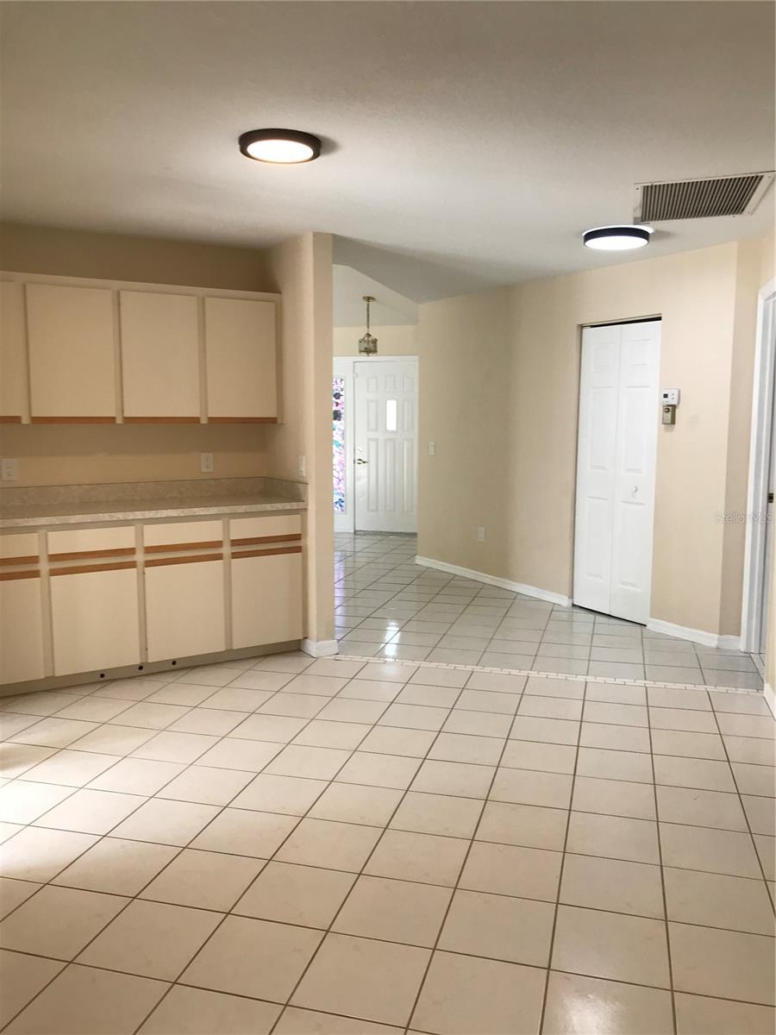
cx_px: 388
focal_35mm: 28
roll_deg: -2.9
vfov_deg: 63.4
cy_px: 518
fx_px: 837
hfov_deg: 49.7
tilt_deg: -8.1
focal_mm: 3.99
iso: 25
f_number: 1.8
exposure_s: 1/60
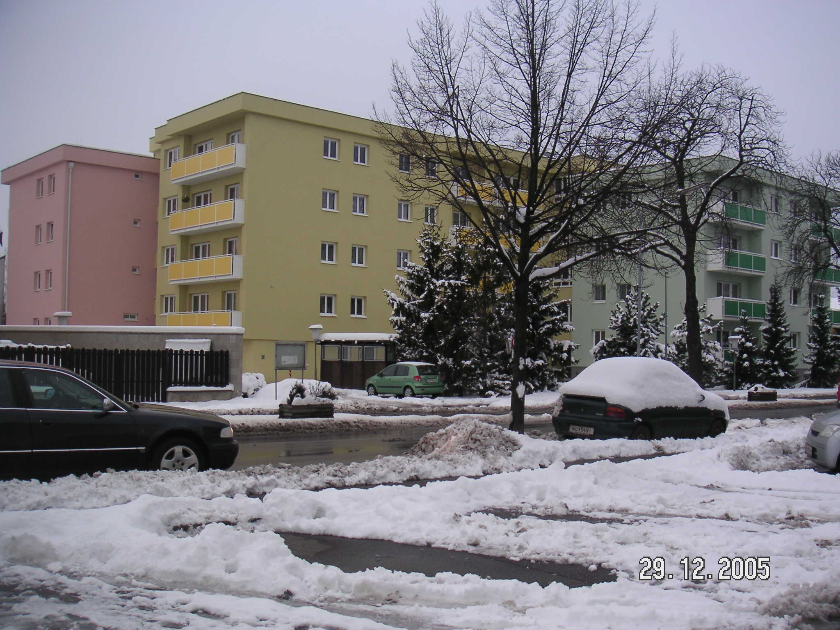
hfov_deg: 49.0
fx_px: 922
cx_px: 420
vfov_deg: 37.7
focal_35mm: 38
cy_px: 315
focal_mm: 6
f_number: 2.8
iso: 50
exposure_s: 1/90
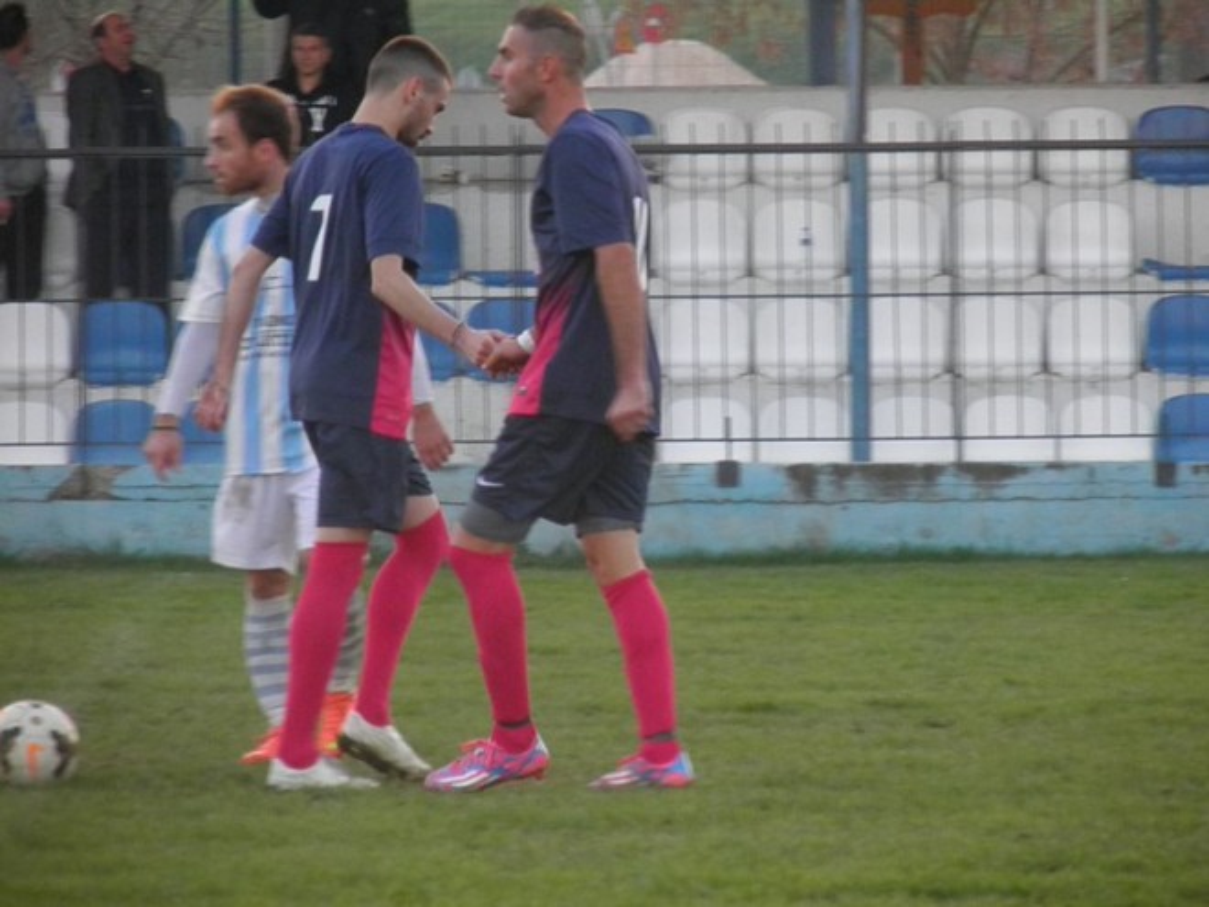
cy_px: 454
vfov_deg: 3.2
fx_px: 16241
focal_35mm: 465
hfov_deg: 4.3
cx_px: 604
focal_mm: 83.4
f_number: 4.6
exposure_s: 1/125
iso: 500
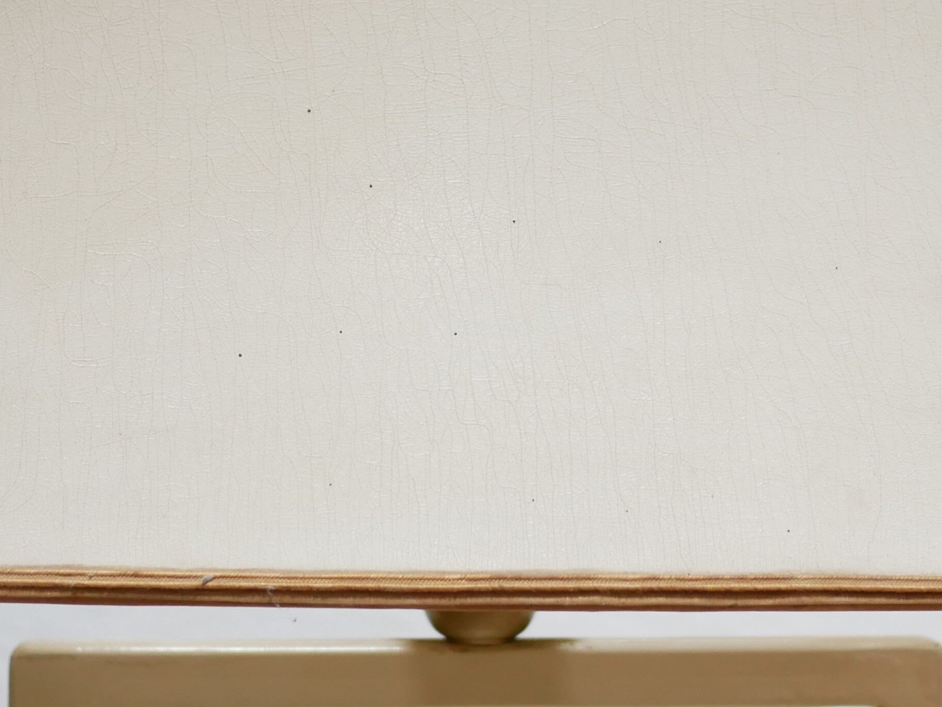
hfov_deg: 20.0
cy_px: 171
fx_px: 2668
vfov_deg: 15.0
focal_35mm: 98
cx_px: 513
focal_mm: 20
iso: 640
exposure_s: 1/60
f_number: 1.7
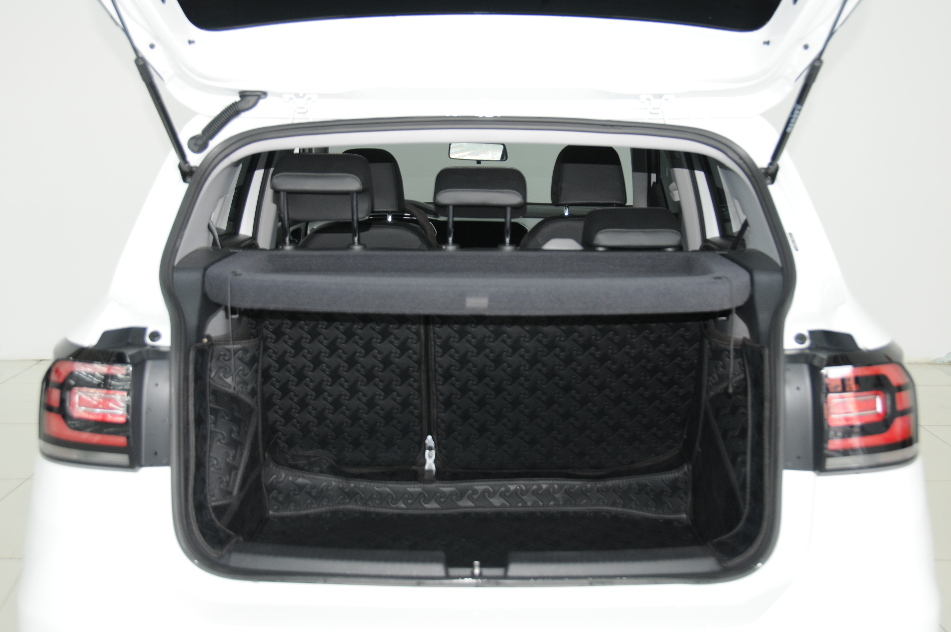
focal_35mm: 40
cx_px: 476
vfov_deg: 32.9
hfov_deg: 48.0
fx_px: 1069
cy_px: 316
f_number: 4.8
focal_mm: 27
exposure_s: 1/10
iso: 200
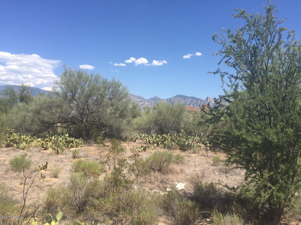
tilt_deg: +0.6
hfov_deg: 61.7
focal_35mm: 29
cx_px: 150
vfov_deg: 48.2
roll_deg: -2.3
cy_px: 112
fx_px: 252
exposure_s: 1/1883
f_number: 2.2
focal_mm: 4.15
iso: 32
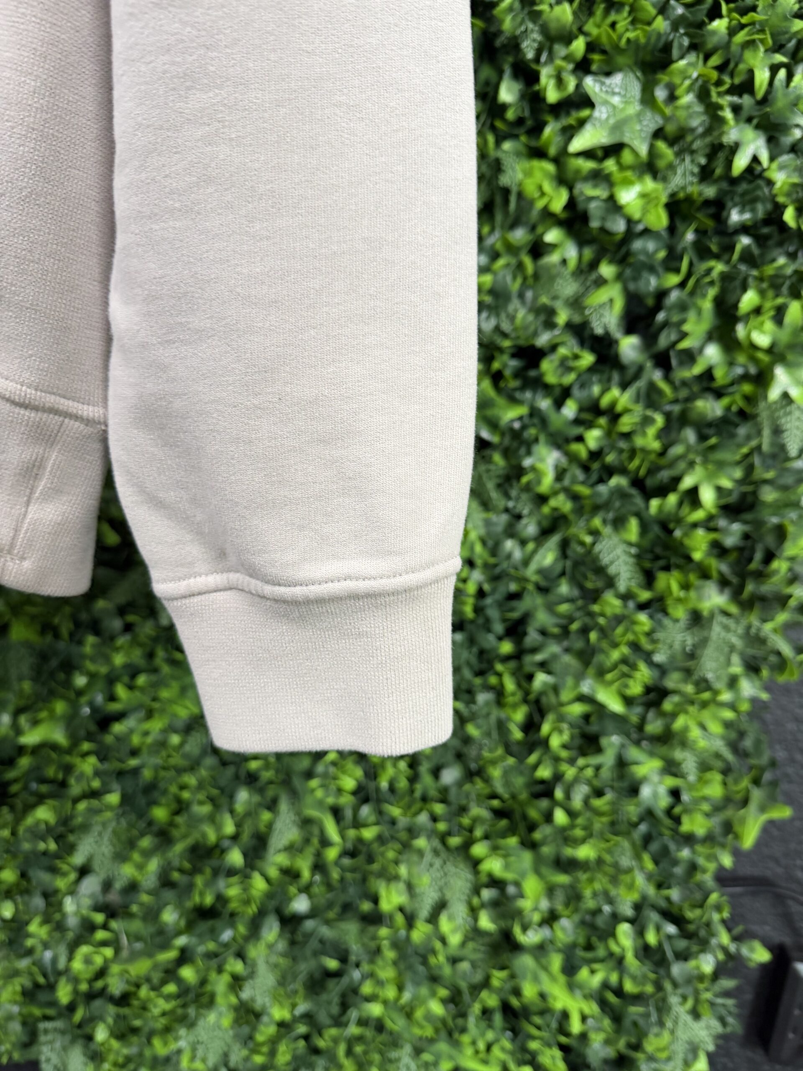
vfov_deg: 71.6
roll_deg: -3.6
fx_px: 742
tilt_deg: -14.0
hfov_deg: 56.8
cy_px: 536
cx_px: 402
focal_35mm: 24
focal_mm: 6.76
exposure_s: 1/50
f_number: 1.78
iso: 200
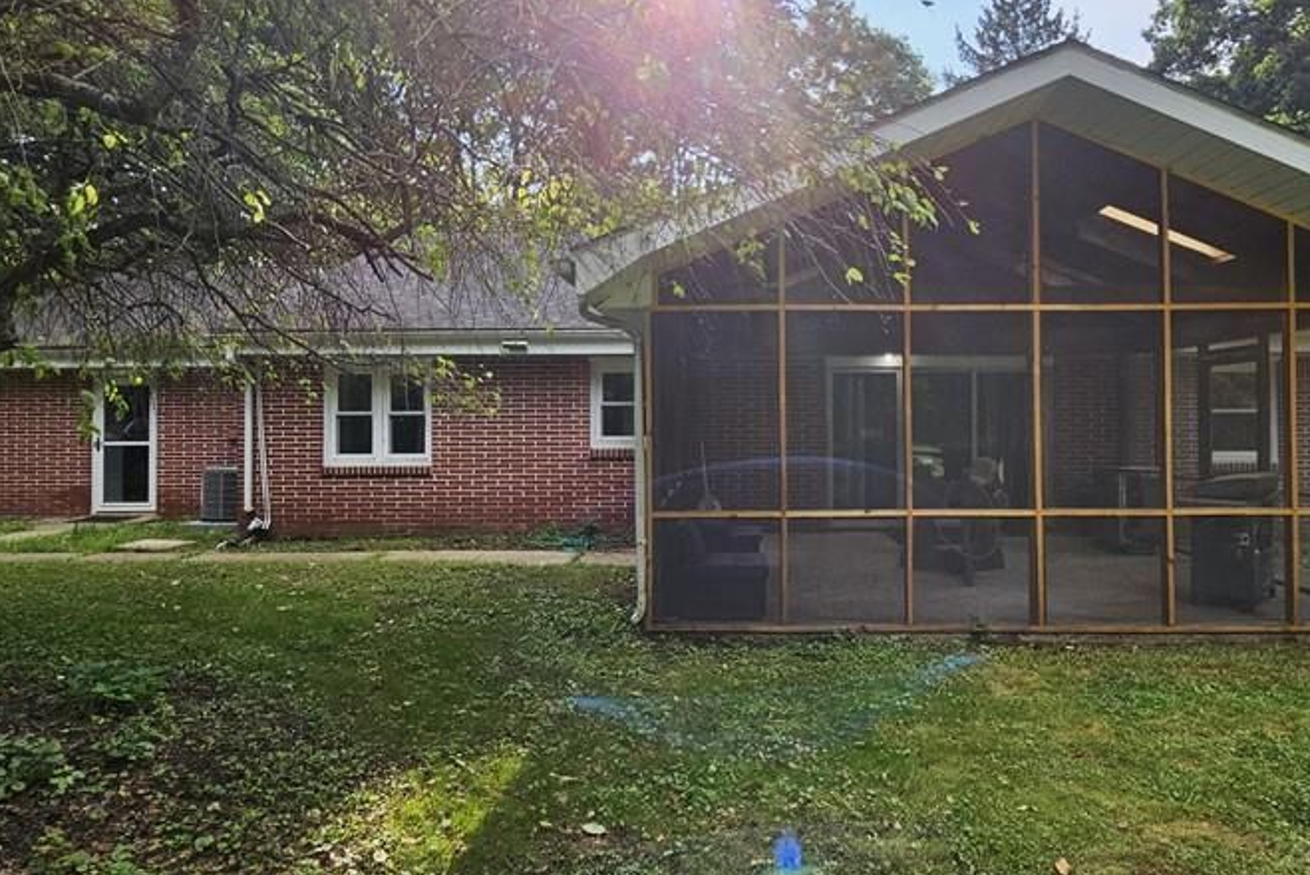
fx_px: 764
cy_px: 410
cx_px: 753
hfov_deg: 80.6
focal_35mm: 21
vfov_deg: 59.5
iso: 64
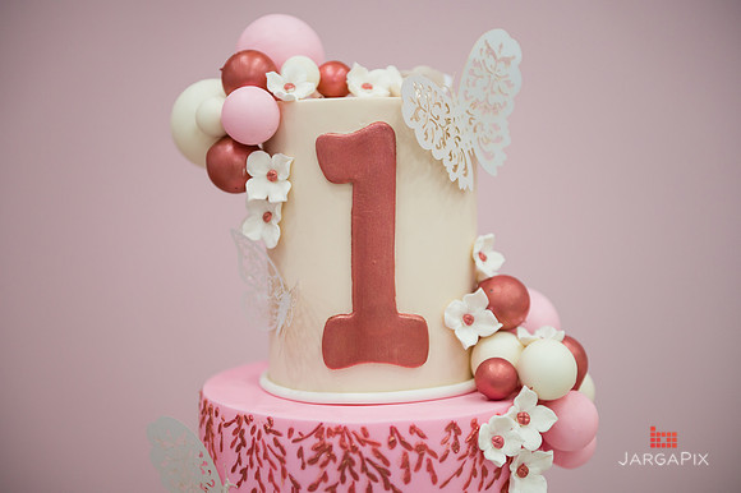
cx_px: 370
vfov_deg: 24.6
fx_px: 1131
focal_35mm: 55
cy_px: 246
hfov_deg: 36.3
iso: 800
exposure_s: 1/200
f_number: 3.2
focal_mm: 55
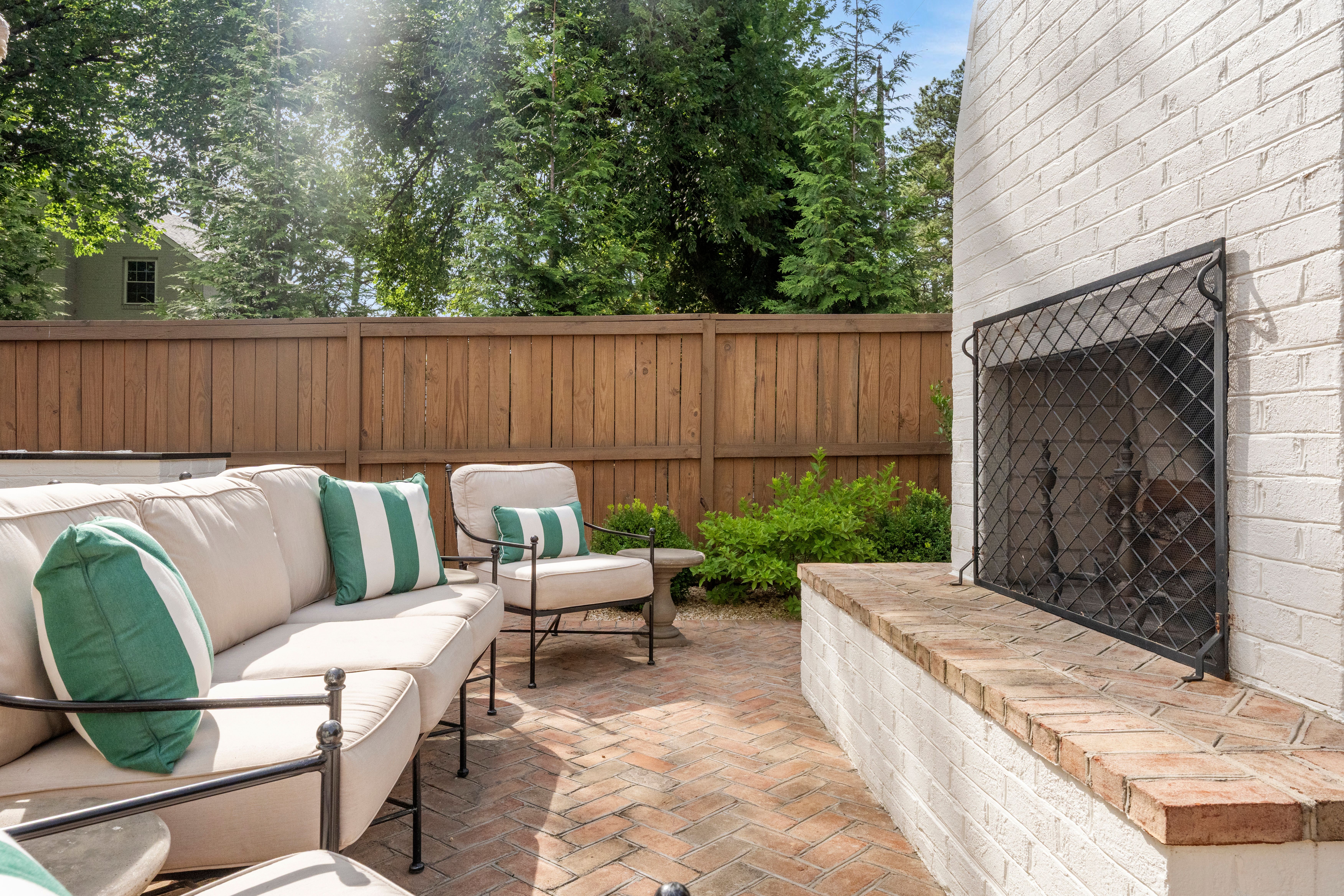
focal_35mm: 23
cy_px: 448
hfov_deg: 76.1
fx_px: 859
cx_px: 672
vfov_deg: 55.1
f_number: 11
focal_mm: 23
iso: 1250
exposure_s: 1/1000
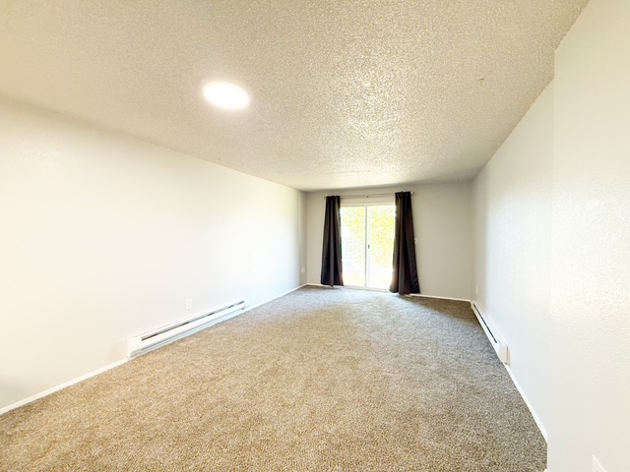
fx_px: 255
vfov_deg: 85.7
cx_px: 315
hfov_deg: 102.1
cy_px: 236
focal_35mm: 14
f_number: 2.2
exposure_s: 1/120
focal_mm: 2.22
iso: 250
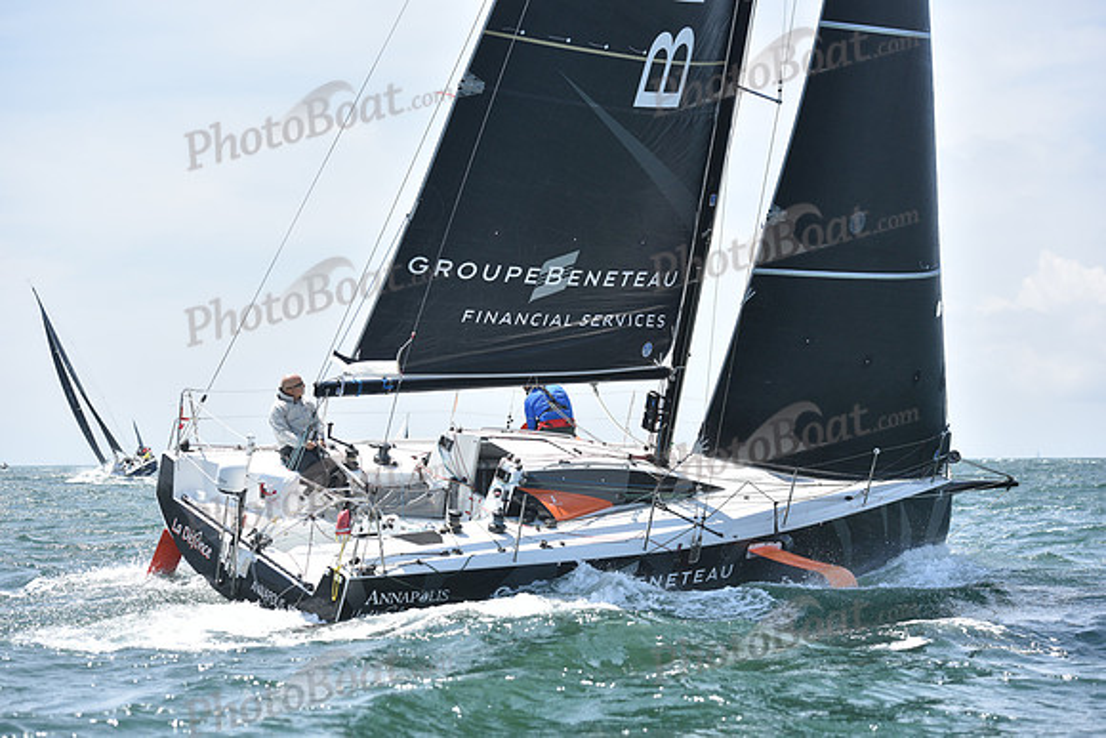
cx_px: 553
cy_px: 369
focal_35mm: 75
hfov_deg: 27.0
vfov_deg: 18.2
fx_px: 2305
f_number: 5
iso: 250
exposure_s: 1/1250
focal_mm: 75
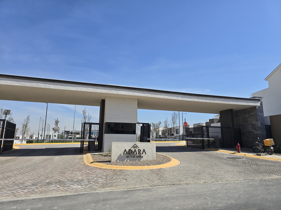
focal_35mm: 23
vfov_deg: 58.9
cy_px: 105
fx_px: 187
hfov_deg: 73.9
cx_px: 140
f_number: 1.7
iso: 12
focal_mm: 6.3
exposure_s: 1/970
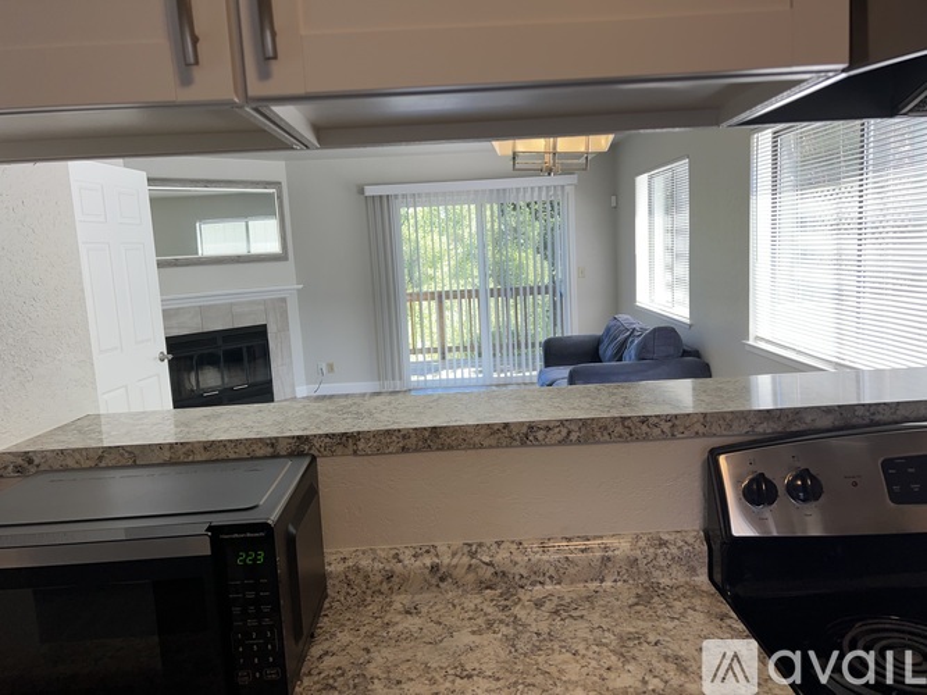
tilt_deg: -8.5
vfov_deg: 53.0
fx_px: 696
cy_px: 348
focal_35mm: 26
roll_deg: +2.8
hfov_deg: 67.3
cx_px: 464
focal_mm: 5.7
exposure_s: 1/120
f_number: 1.5
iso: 50
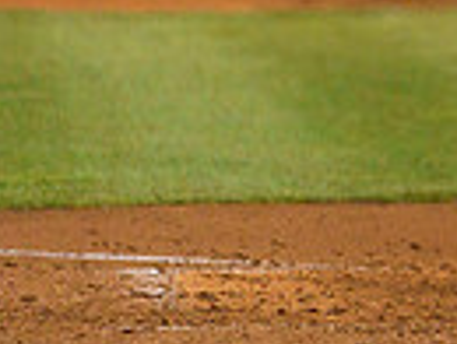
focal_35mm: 557
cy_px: -202
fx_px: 7367
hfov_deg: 3.5
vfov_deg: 2.7
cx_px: 953
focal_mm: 130
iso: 2000
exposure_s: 1/1000
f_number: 3.2
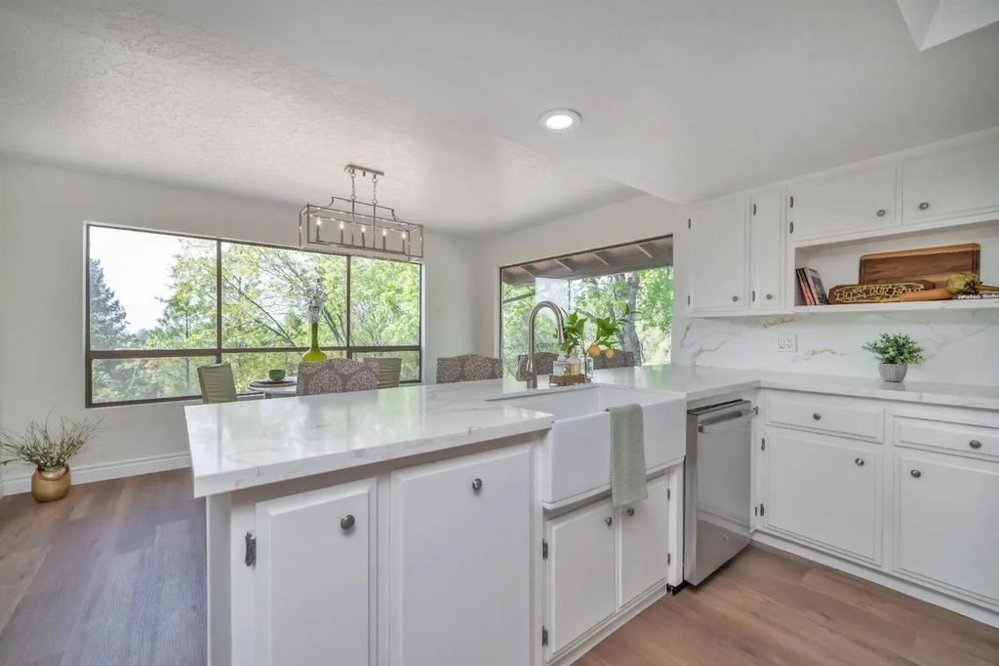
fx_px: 389
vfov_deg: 81.2
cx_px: 500
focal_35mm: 14
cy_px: 333
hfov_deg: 104.2
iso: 320
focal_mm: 14
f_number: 6.3
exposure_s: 1/160
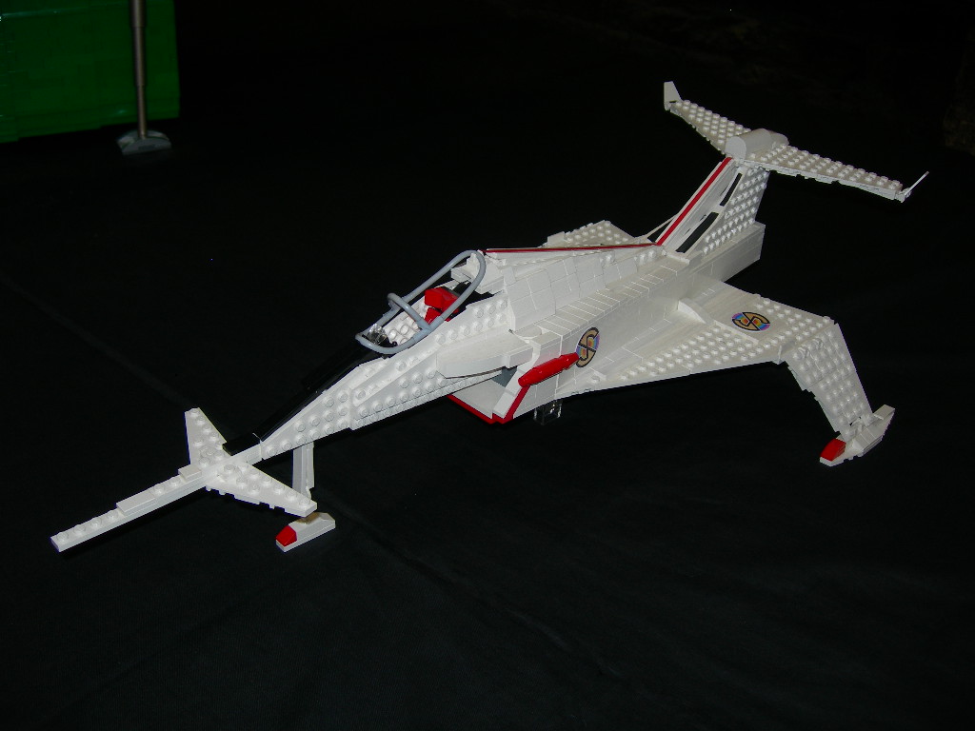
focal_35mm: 38
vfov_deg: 37.7
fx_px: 1070
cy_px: 366
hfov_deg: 49.0
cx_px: 488
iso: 50
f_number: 2.8
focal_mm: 7.8
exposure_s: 1/60.1
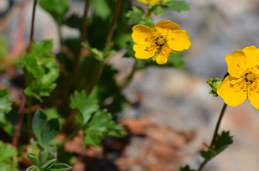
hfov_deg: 4.9
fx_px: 3034
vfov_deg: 3.2
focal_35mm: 423
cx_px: 49
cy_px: 13
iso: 400
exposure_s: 1/2000
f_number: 7.1
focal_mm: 150
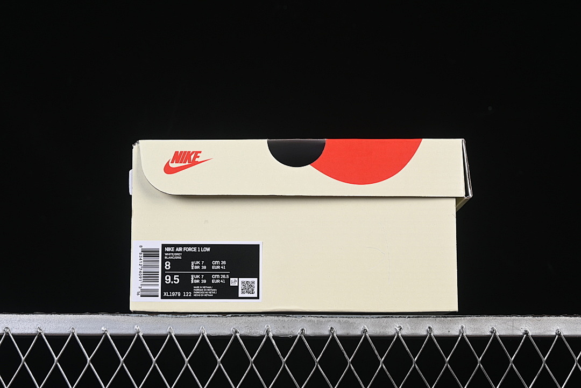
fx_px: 1210
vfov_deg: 18.2
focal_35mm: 75
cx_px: 290
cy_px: 194
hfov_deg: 27.0
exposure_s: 1/80
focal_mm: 50
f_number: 8
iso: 160
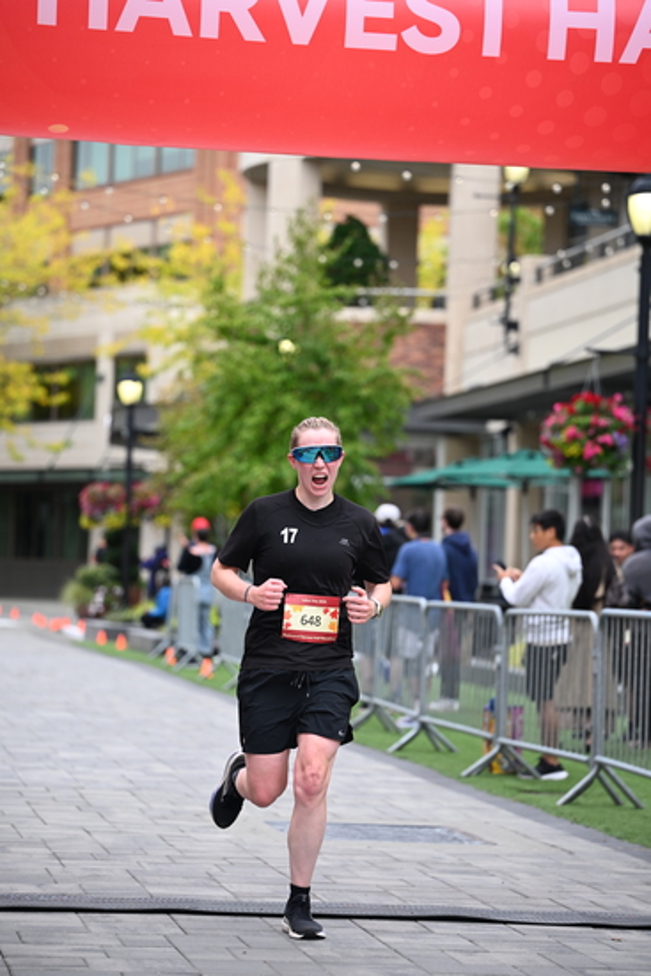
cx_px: 326
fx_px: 2846
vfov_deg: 19.5
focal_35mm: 105
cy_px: 488
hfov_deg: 13.0
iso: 640
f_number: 2.8
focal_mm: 105
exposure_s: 1/2000
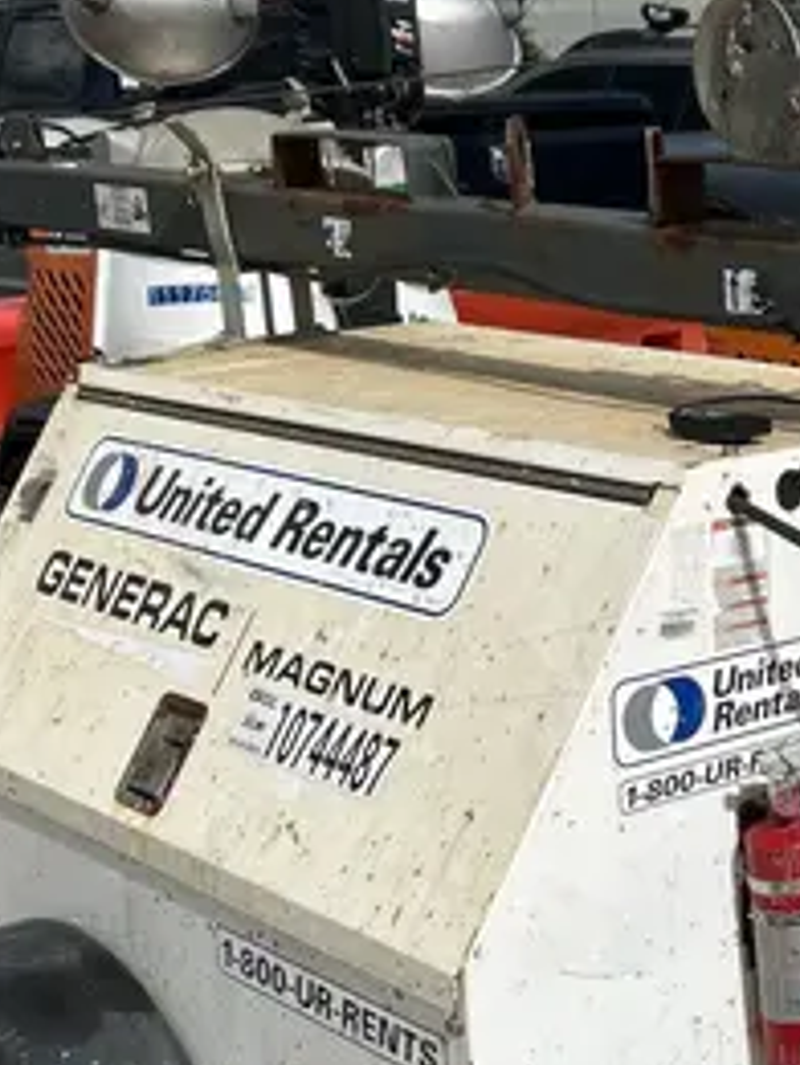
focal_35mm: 73
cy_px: 679
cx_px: 780
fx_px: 2248
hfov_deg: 19.6
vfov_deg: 26.6
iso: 50
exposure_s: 1/10309
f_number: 1.5
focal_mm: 5.7
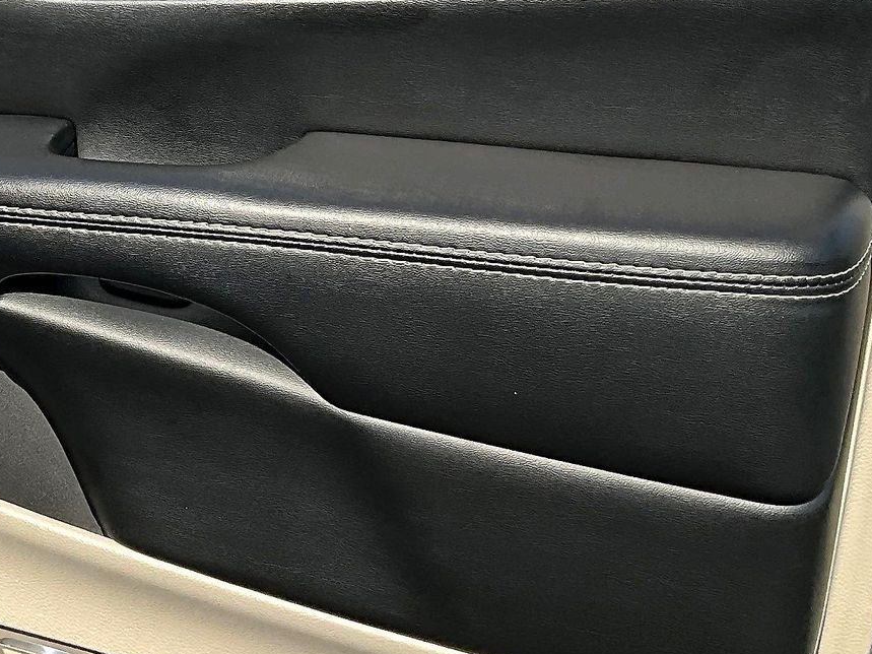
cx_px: 147
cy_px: 246
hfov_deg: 34.2
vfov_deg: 26.9
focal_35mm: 54
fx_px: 1360
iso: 25
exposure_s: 1/929
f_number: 1.8
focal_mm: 3
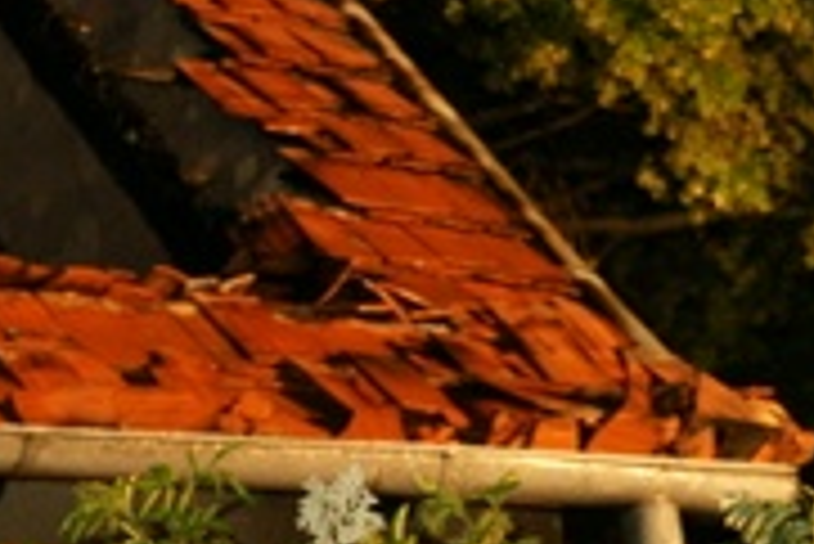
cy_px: -90
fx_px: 5997
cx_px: -112
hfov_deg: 7.7
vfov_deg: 5.2
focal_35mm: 265
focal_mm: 50
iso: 800
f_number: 2.8
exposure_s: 1/25
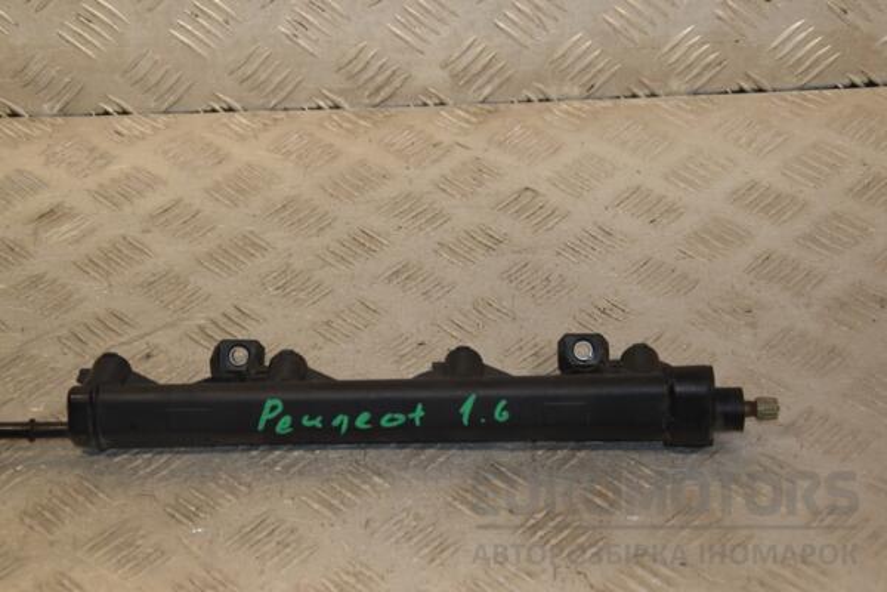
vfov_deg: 17.5
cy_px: 296
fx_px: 1922
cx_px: 444
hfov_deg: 26.0
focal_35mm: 78
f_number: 6.3
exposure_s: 1/200
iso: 800
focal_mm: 52
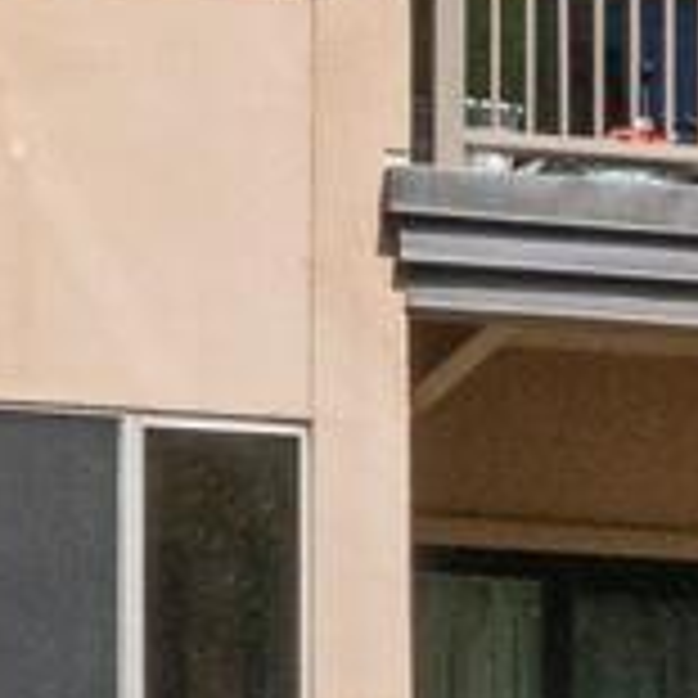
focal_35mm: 277
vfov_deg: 6.2
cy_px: 1121
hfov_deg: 6.2
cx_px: 1405
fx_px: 6319
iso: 200
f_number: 9
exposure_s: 1/500
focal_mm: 10.26
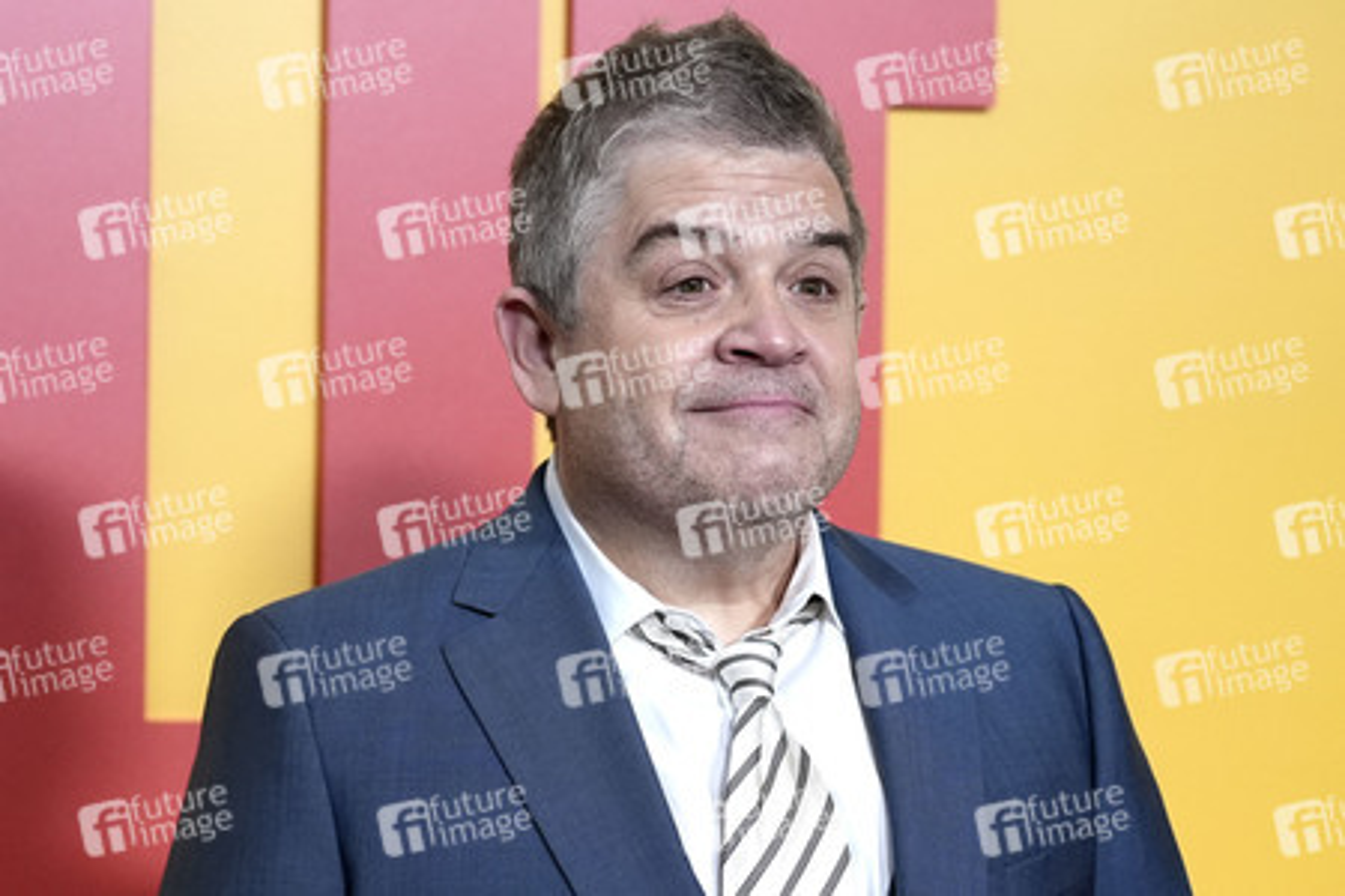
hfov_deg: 18.3
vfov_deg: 12.2
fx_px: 4184
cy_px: 448
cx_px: 672
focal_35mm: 112
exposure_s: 1/400
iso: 6400
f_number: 4.5
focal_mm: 112
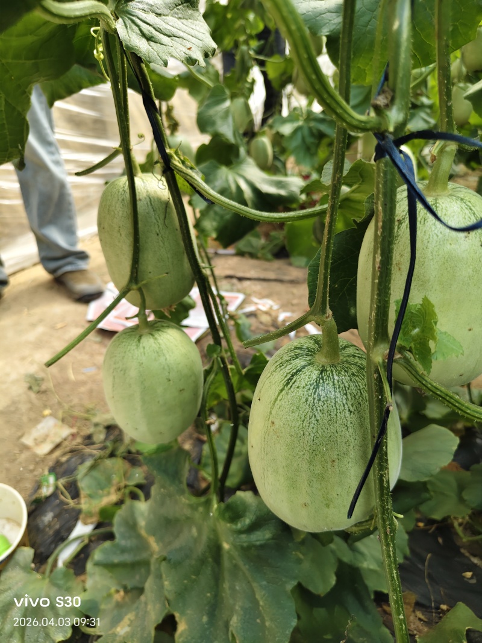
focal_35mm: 23
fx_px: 427
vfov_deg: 73.9
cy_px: 322
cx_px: 241
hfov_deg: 58.9
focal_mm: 5.56
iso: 50
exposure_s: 1/269
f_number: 1.88
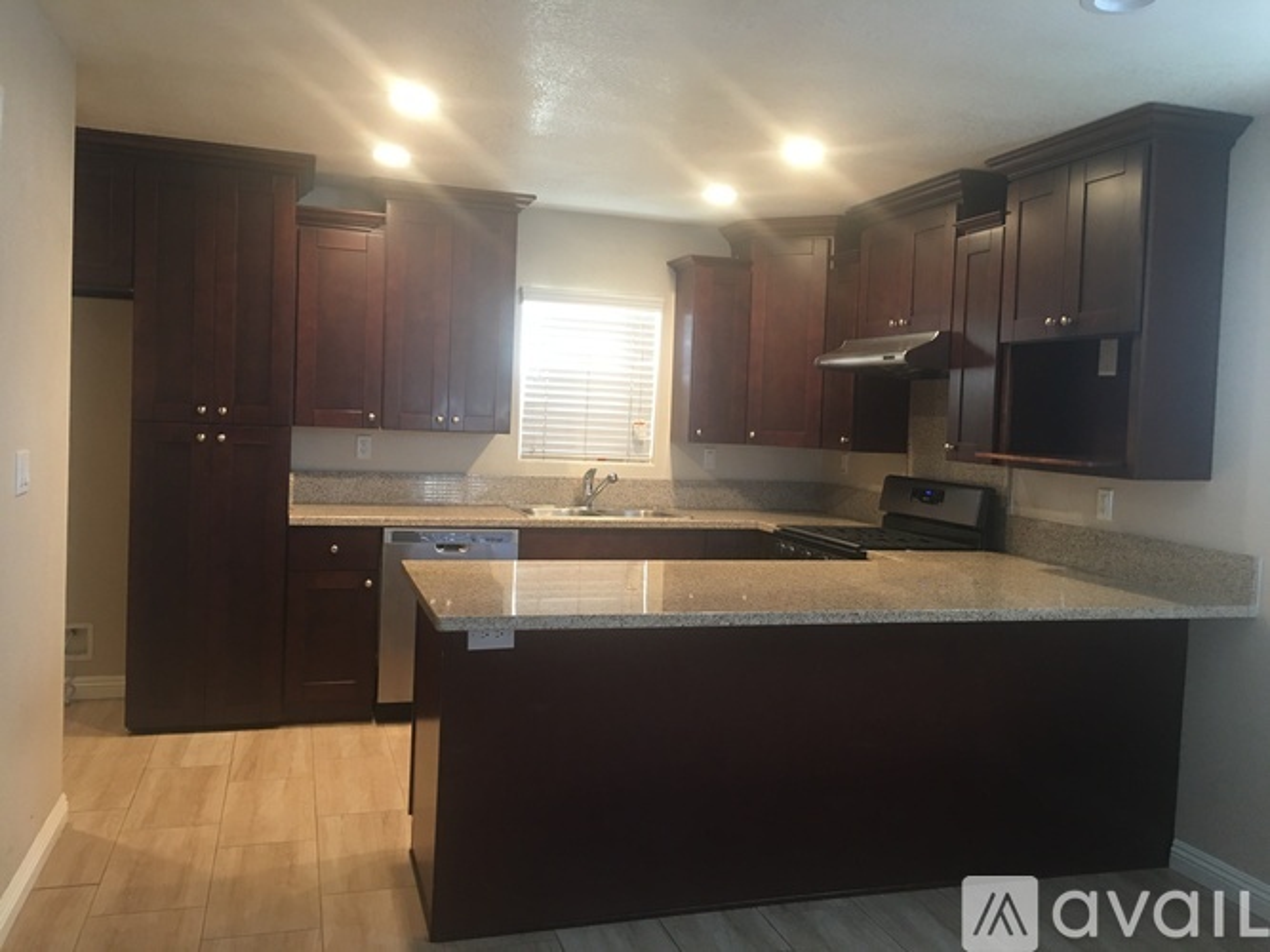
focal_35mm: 29
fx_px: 1064
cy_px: 476
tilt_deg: -3.2
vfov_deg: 48.2
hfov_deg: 61.7
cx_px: 635
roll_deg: -2.5
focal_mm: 4.15
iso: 50
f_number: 2.2
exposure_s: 1/15
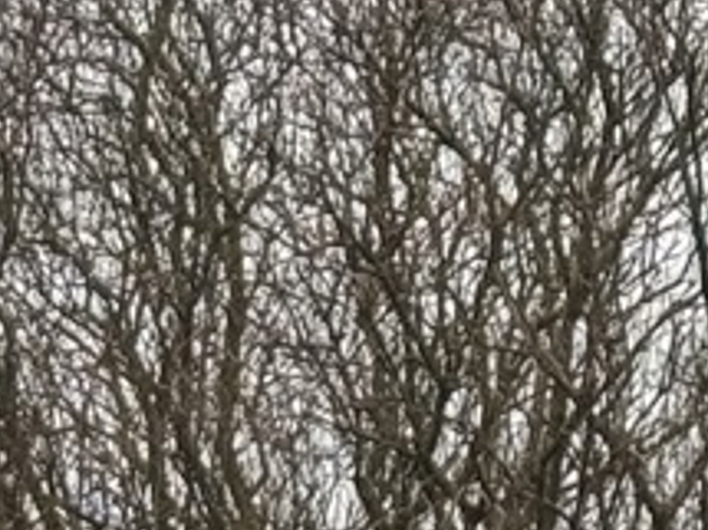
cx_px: -1008
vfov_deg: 4.0
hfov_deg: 5.4
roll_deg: +0.5
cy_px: 1630
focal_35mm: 357
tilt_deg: -5.3
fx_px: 7298
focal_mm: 6.86
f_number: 1.78
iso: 50
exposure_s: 1/176
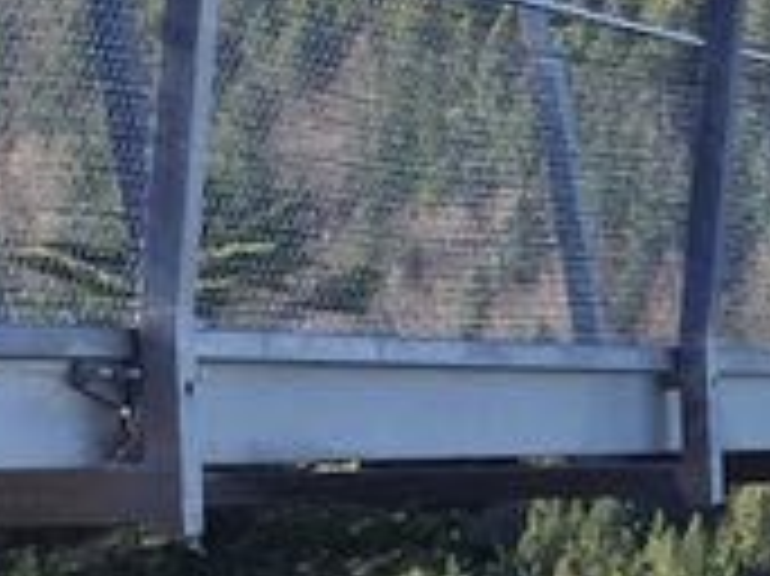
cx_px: 2274
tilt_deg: -2.7
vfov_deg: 7.3
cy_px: 194
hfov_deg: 8.3
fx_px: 4535
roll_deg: +1.4
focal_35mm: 204
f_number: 2.2
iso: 32
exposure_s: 1/377
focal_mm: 4.15
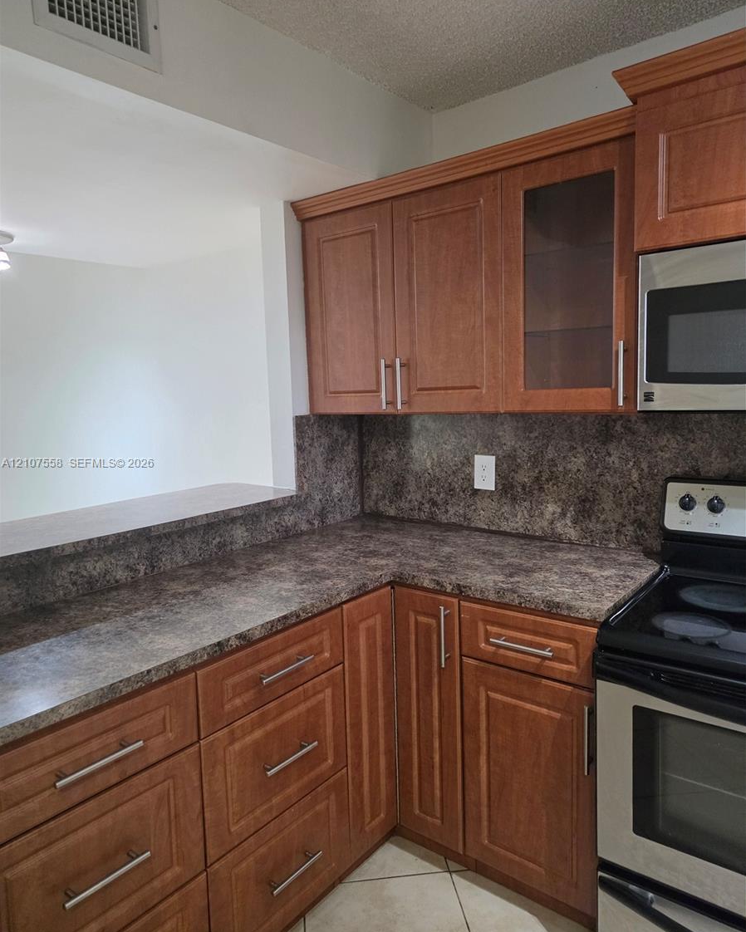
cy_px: 464
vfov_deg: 70.3
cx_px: 373
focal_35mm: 24
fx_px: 662
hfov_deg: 58.8
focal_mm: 6.25
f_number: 1.7
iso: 1000
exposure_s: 1/120
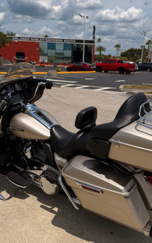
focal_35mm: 36
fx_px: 239
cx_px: 89
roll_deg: -0.5
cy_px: 121
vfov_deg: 54.0
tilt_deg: -12.0
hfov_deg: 35.2
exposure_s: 1/7353
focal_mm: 6.76
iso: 80
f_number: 1.78
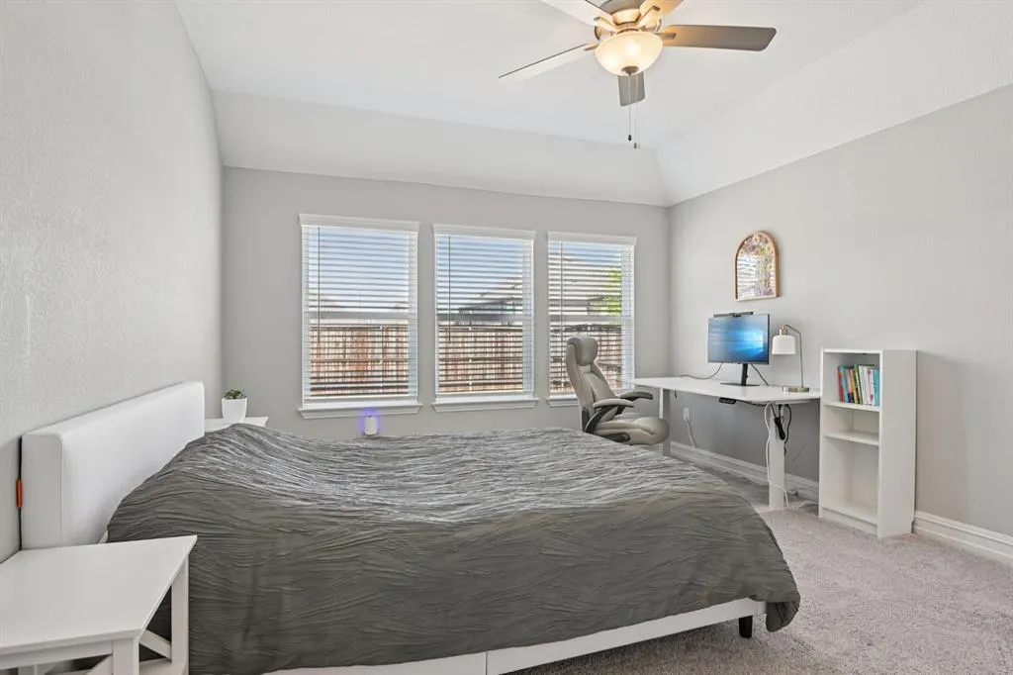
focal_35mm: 19
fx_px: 534
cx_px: 506
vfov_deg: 64.5
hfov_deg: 86.9
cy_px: 338
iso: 400
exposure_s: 1/40
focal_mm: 19
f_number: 8
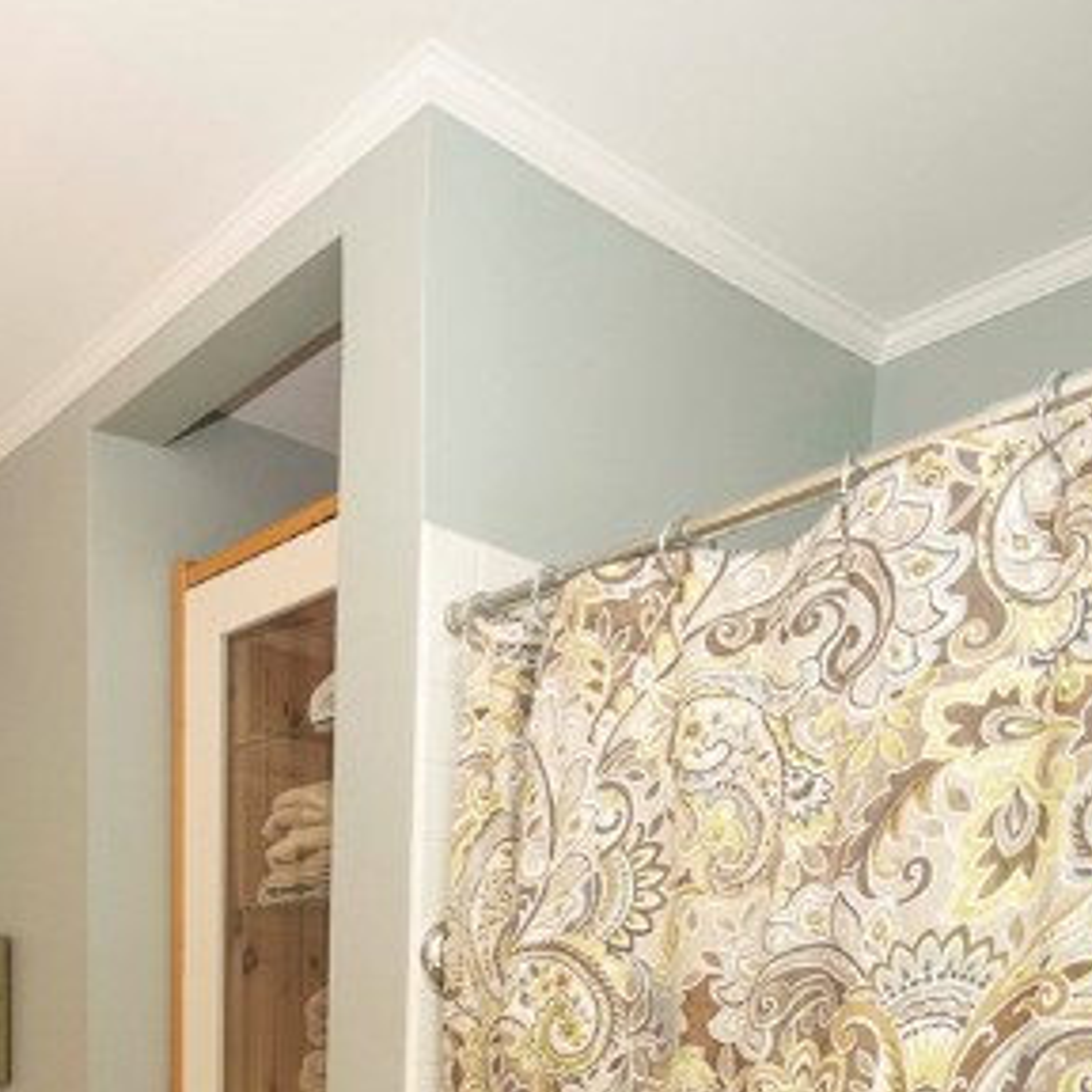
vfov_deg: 39.9
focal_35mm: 34
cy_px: 1187
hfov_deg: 45.3
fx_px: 1213
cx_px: 176
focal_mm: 10
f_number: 4
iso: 1000
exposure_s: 1/200
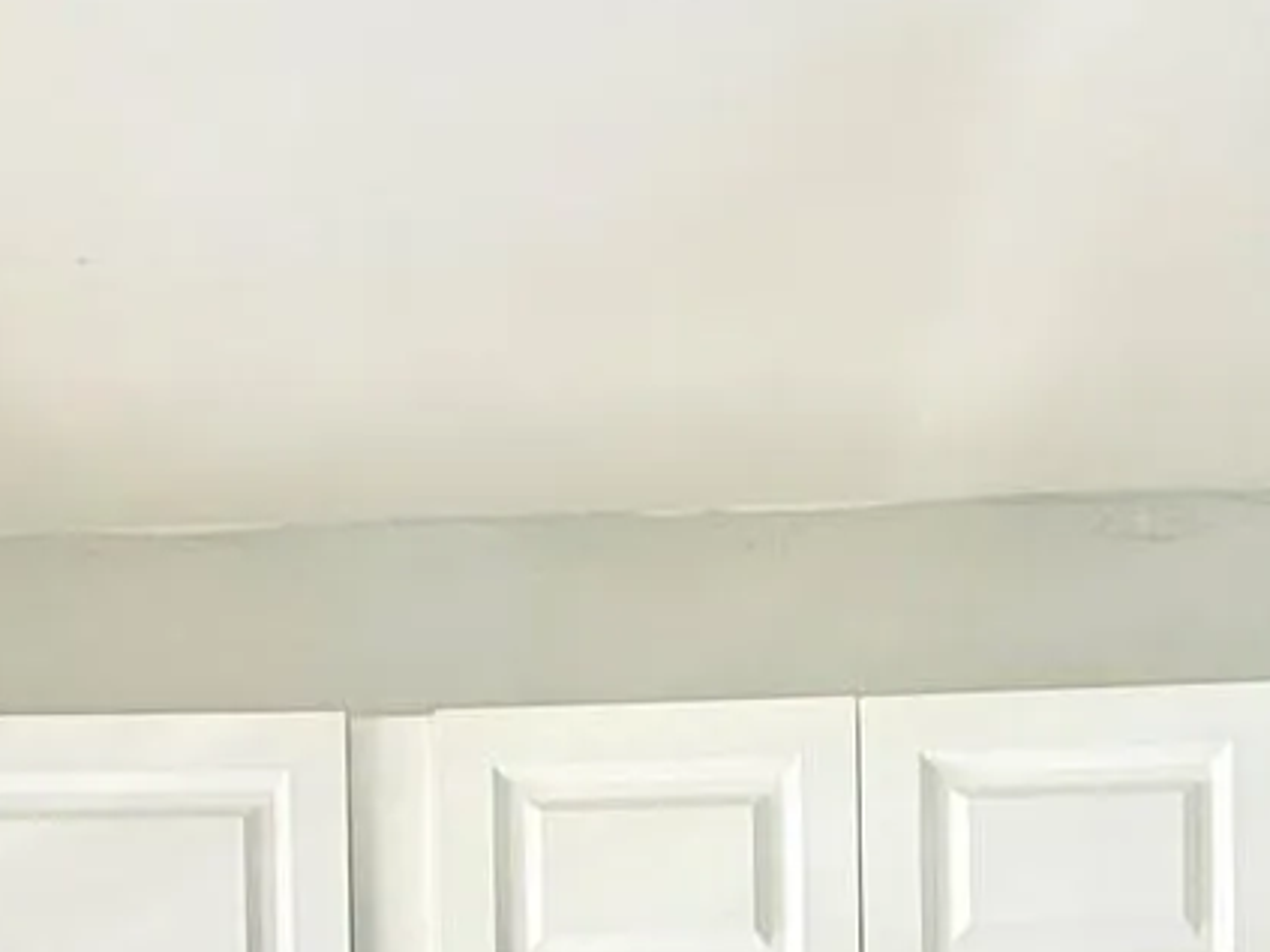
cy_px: 1637
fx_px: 1944
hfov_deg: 35.8
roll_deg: +0.9
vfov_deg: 20.7
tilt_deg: -1.1
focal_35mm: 53
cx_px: 411
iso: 160
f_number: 2.2
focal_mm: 2.22
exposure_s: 1/120
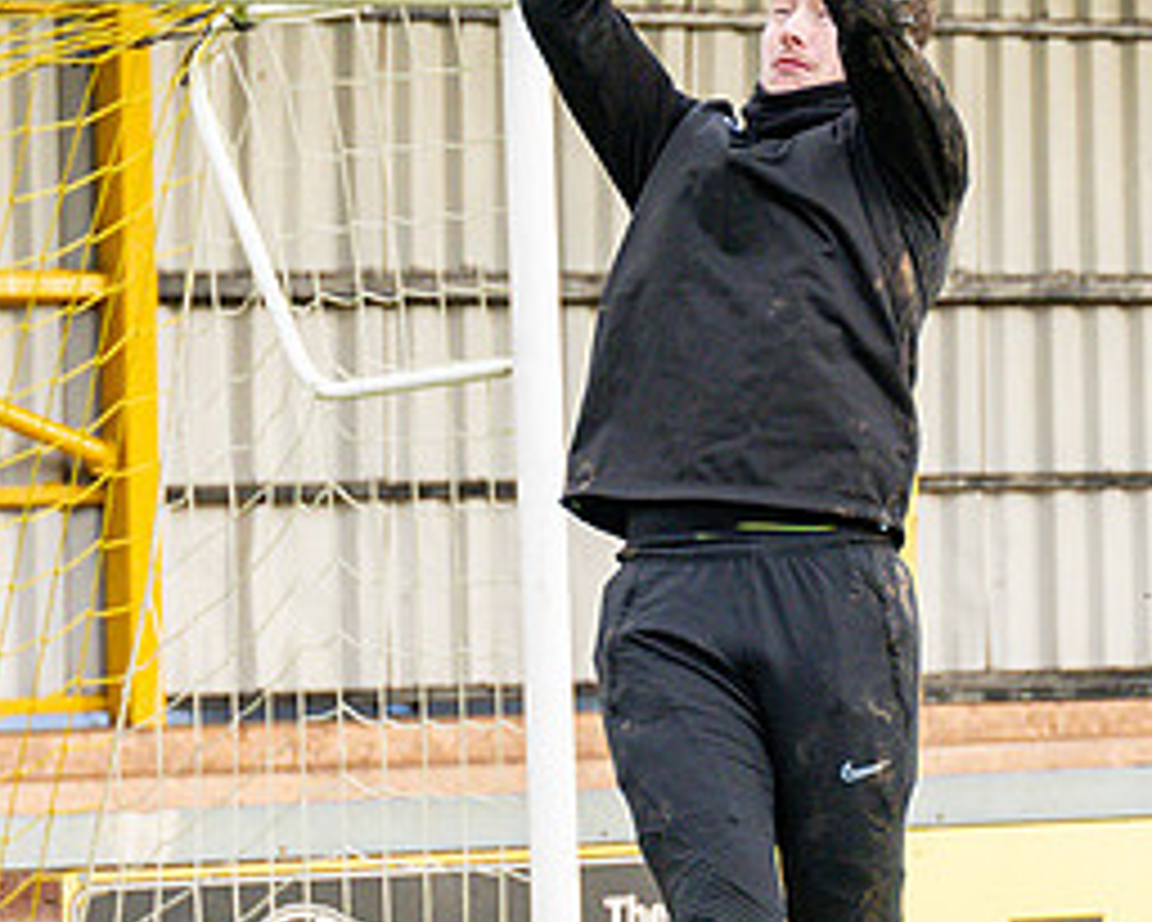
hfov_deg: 6.5
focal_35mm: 296
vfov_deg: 5.2
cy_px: 579
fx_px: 10096
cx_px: 1024
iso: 800
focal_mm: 70
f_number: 2.8
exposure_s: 1/1600
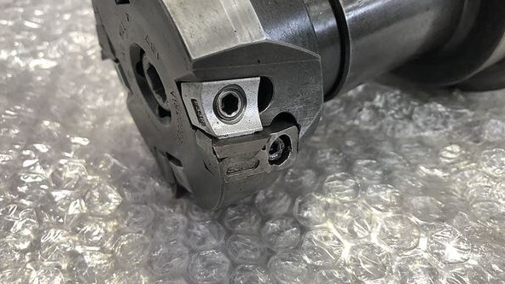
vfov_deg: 35.6
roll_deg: -0.7
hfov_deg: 59.5
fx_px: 442
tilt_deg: -40.2
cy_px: 131
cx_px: 252
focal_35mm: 33
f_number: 1.8
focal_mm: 3.99
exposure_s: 1/25
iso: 32
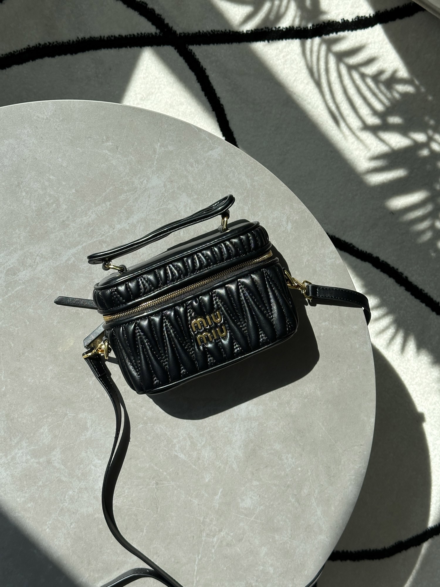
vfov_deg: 39.7
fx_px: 813
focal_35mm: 48
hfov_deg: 30.3
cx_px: 220
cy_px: 294
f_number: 1.78
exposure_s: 1/2469
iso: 64
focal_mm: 6.86
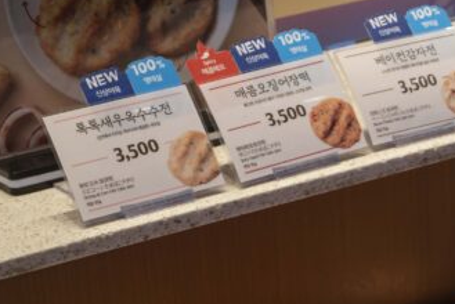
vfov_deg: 8.0
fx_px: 2163
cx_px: 672
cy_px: 343
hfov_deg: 11.5
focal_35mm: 171
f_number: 5.6
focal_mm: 55
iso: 500
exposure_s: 1/160
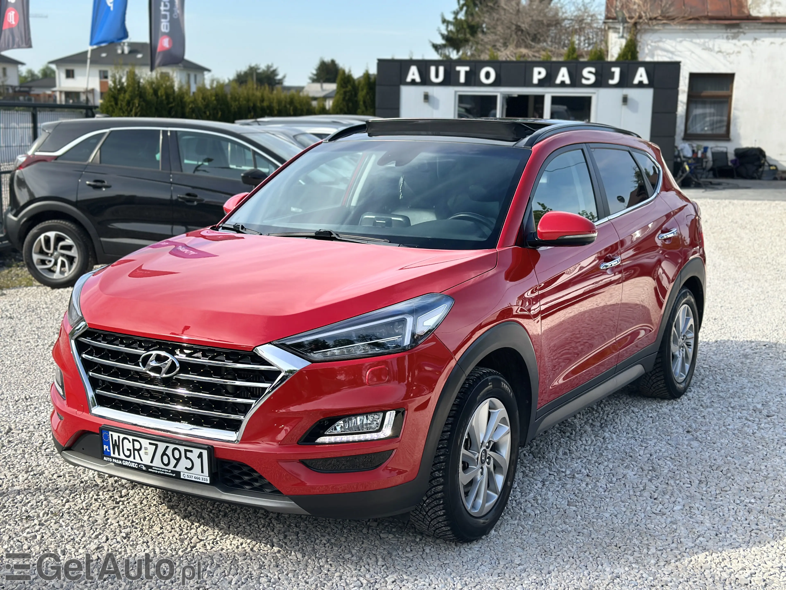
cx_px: 393
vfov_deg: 30.3
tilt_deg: -9.1
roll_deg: -1.1
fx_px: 1090
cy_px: 295
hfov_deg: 39.7
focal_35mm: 48
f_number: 1.78
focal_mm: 6.86
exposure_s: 1/1953
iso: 80
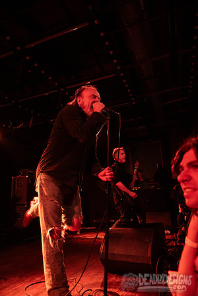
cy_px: 148
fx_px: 198
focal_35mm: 24
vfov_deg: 73.7
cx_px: 99
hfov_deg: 53.1
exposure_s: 1/125
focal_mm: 24
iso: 2500
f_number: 3.2
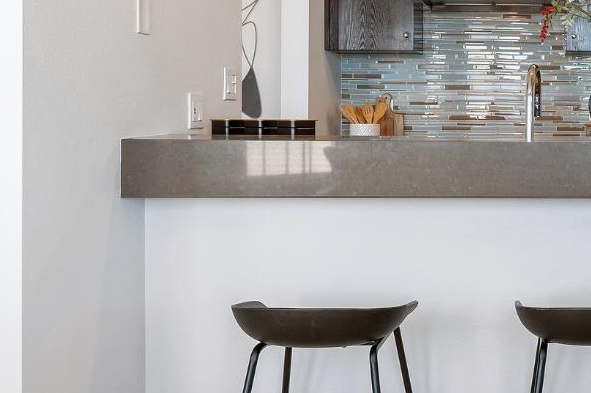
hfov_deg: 32.9
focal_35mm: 56
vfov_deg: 24.0
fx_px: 919
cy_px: 117
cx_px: 581
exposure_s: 1/8
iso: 200
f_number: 8
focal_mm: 22
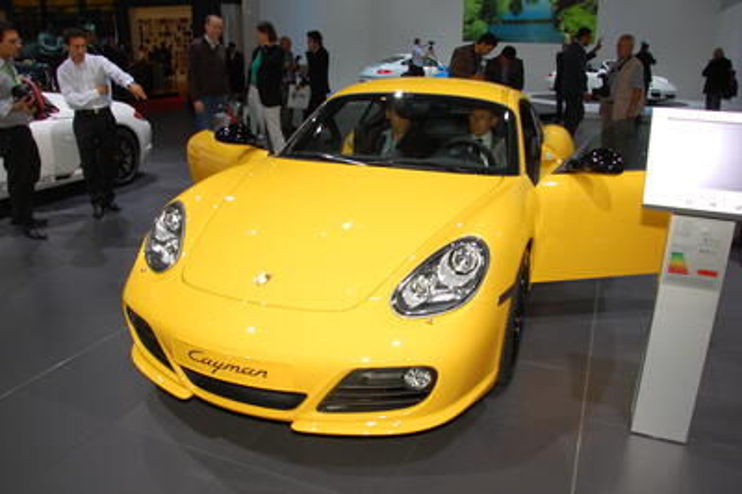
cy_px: 247
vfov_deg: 47.9
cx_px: 371
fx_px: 556
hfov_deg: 67.4
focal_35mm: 27
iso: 200
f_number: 6.3
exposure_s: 1/160
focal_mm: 18
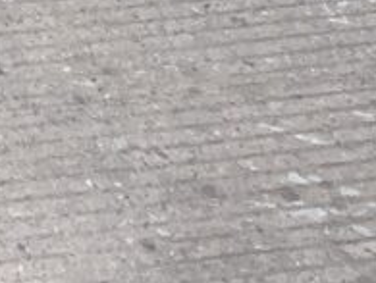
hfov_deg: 11.5
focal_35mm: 152
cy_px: -452
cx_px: -411
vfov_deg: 8.7
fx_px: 1654
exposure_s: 1/556
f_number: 1.8
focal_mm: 3
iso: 16
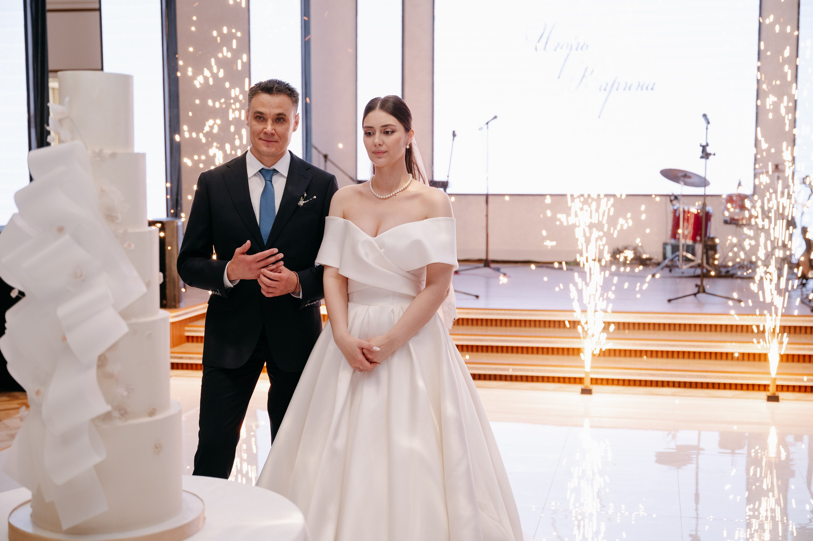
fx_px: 1114
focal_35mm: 49
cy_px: 270
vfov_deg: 27.3
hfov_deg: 40.1
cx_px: 413
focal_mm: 48
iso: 1000
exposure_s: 1/200
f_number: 3.2
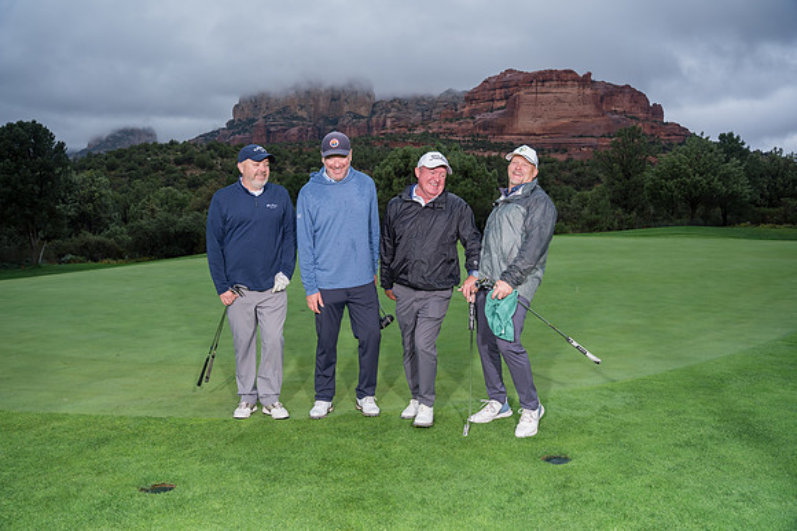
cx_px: 398
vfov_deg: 53.2
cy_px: 266
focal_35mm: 24
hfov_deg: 73.7
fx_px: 531
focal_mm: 24
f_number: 4.5
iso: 320
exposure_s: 1/320
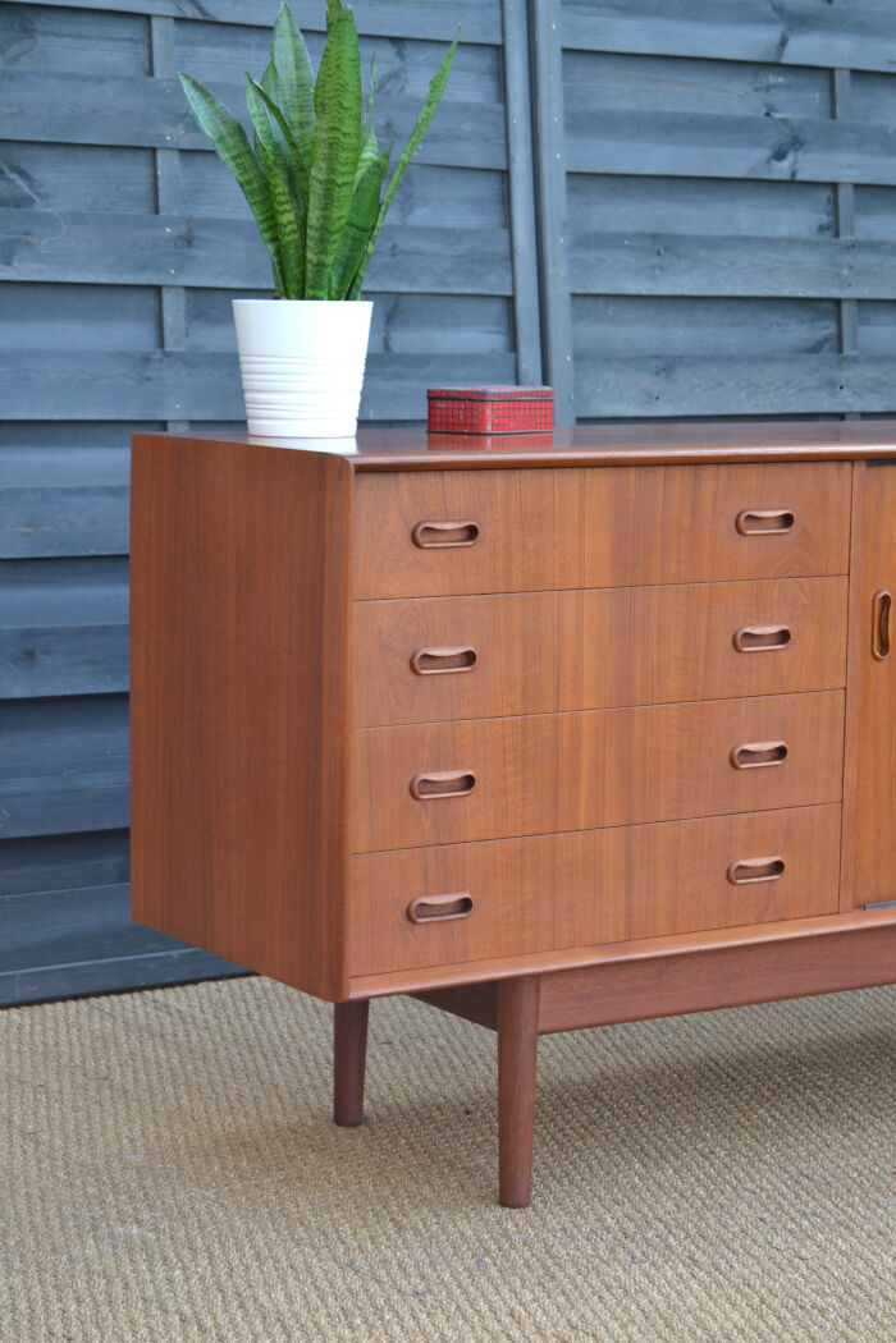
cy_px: 672
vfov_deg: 27.0
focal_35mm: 75
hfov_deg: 18.2
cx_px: 448
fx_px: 2800
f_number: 5.6
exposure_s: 1/100
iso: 400
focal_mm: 50
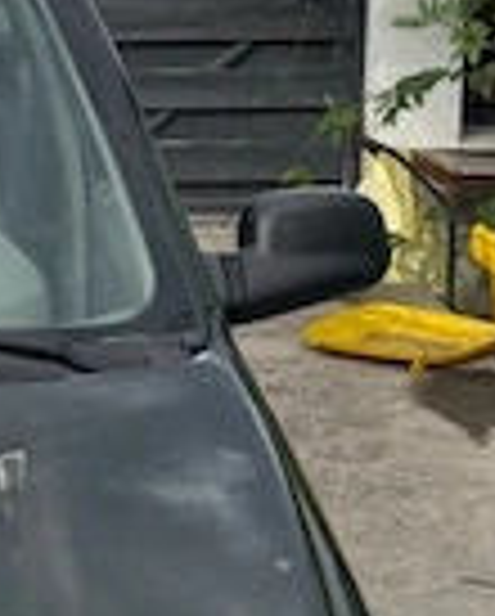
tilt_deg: -8.6
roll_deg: +1.6
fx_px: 2704
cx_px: -342
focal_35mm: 148
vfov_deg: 13.0
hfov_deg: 10.0
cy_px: 279
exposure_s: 1/988
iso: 50
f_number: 1.6
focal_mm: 5.96
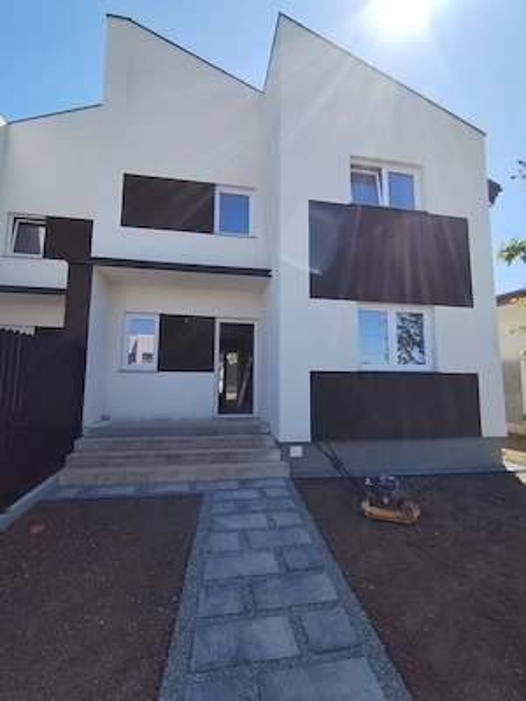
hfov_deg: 78.1
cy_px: 350
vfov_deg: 94.5
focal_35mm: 16
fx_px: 324
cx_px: 263
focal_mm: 1.42
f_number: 2.2
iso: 100
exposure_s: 1/1800
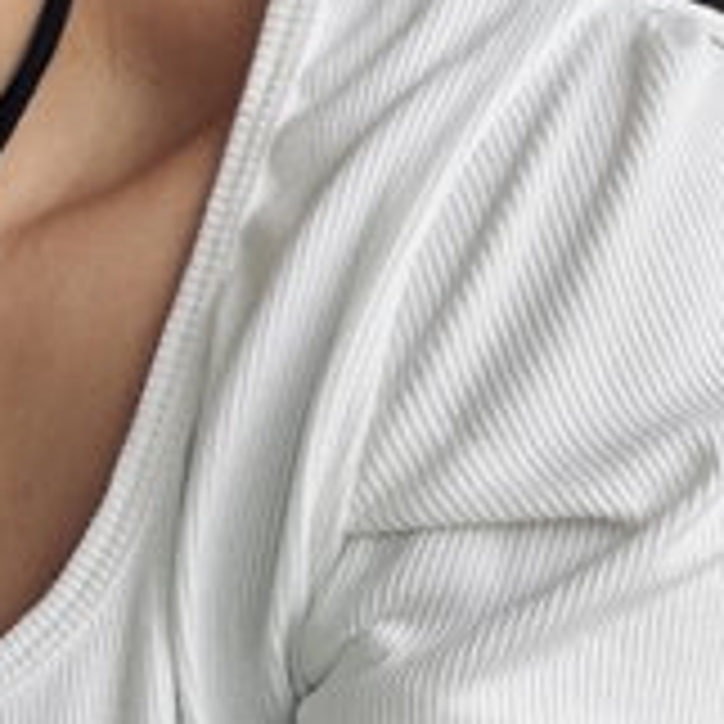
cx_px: 198
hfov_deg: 19.6
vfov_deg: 18.9
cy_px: 816
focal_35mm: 88
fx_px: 2082
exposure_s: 1/91
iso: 80
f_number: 1.9
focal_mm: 2.71
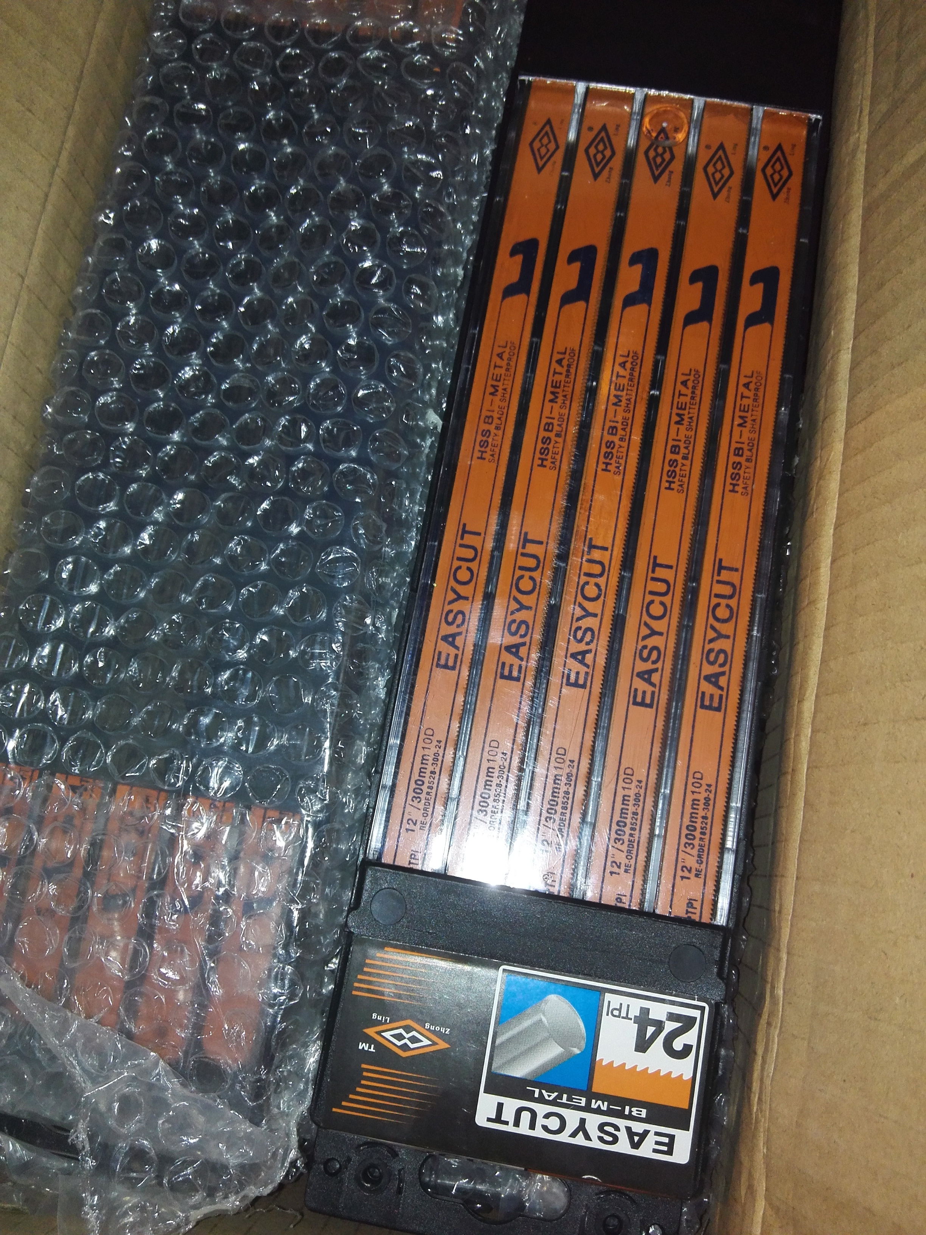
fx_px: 1034
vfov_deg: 61.7
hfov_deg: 48.2
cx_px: 463
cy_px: 618
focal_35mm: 29
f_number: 2
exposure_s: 1/25
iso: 100
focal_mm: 3.8
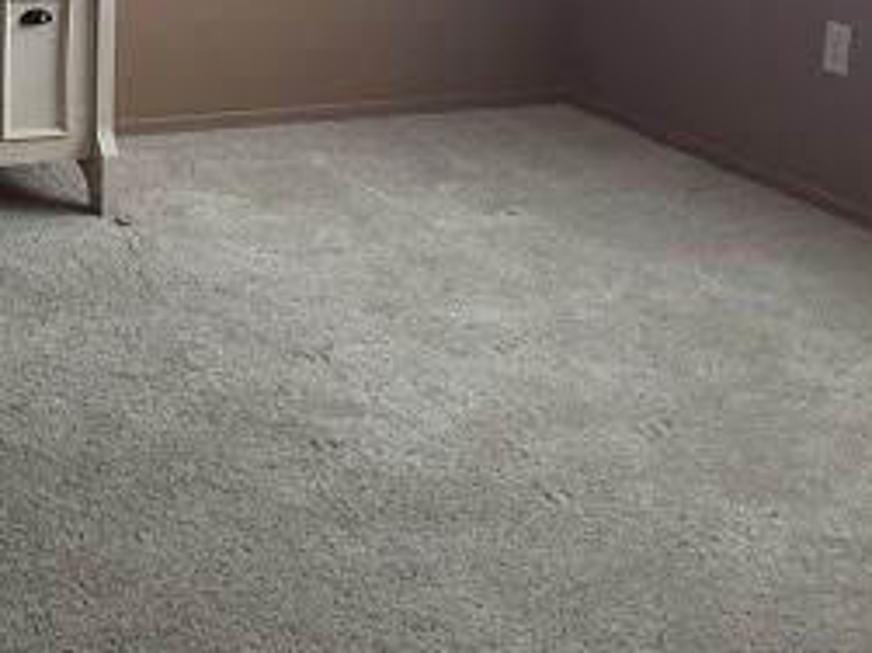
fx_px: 1863
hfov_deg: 25.1
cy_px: -146
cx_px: 0
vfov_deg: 18.7
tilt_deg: -8.2
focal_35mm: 74
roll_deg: -1.5
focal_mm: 4.15
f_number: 2.2
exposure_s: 1/30
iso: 50
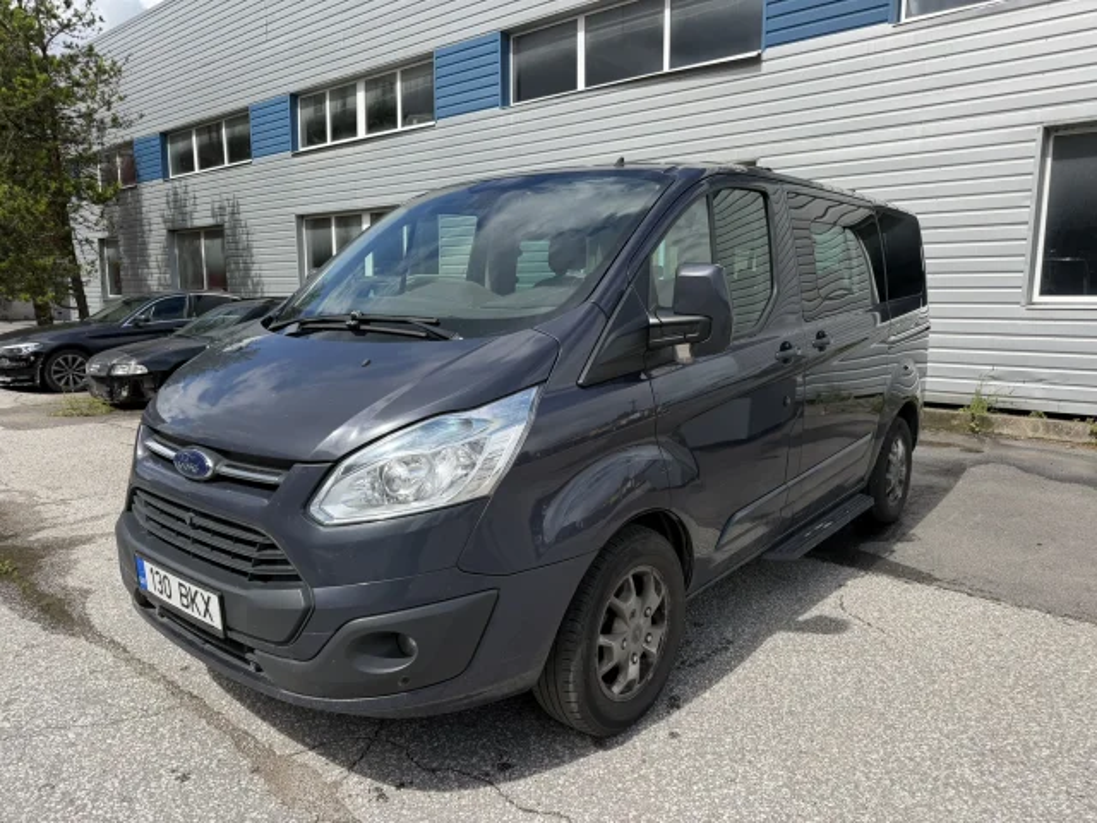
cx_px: 548
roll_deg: +0.1
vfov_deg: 56.8
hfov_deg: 71.6
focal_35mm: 24
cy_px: 412
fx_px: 761
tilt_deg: -8.7
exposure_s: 1/4673
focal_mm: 6.76
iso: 80
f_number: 1.78
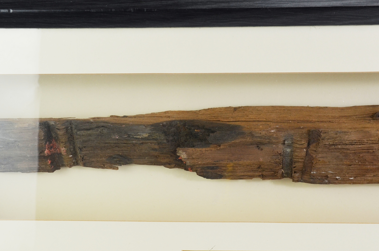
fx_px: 651
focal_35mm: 62
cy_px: 147
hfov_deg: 32.4
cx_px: 215
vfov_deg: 21.8
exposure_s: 1/125
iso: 250
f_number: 5.6
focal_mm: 28
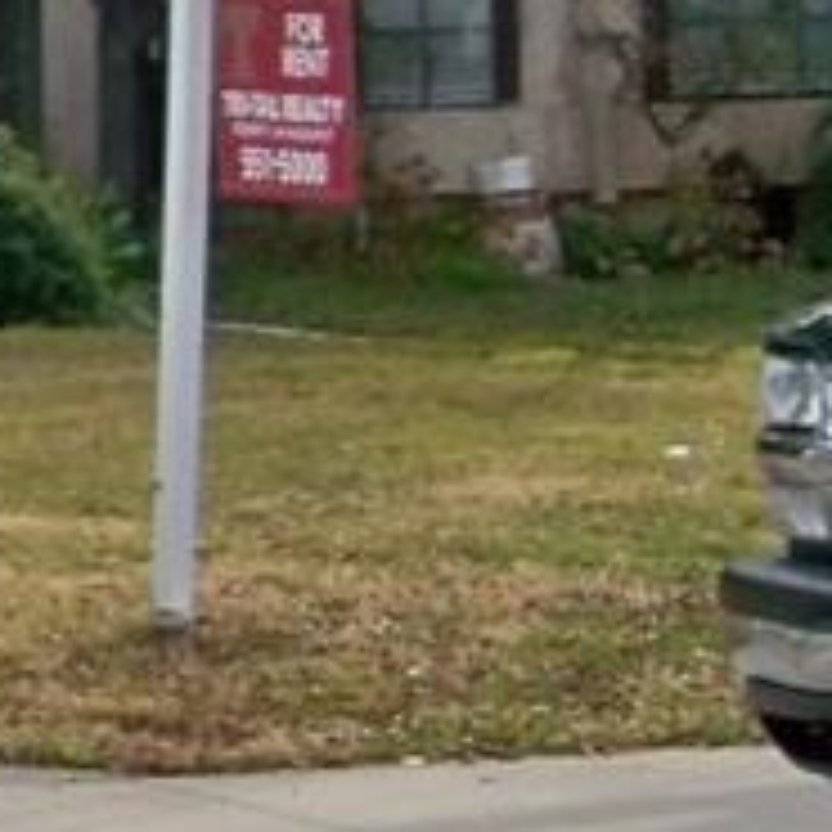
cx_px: -2451
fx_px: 6825
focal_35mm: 251
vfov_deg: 6.9
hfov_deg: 5.9
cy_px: -184
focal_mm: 6.2
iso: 64
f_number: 3.5
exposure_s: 1/640
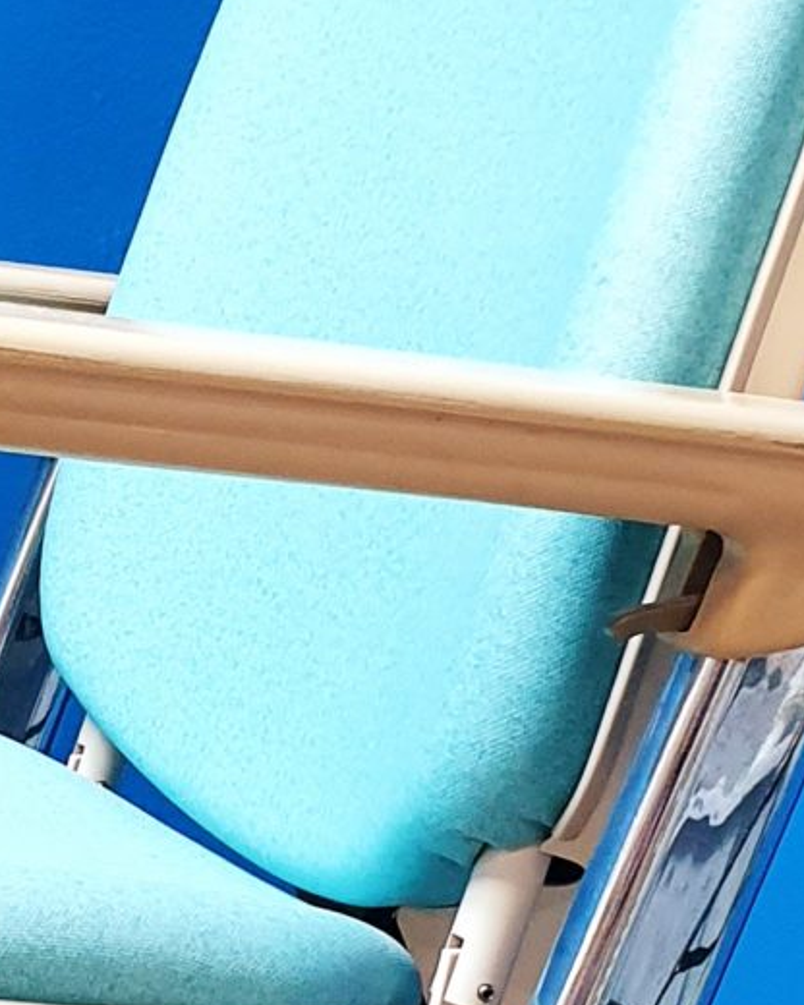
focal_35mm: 125
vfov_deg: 15.4
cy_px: 628
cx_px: -83
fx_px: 3718
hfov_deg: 12.1
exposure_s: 1/33
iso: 320
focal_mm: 4.3
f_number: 2.4
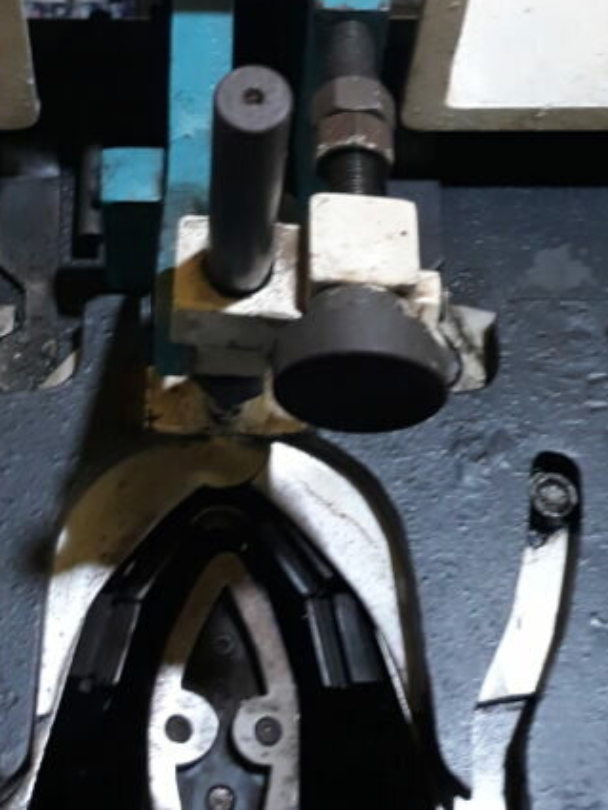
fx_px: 1428
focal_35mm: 61
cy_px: 114
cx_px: 149
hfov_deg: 23.8
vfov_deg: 30.6
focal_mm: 3.71
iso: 160
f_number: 1.7
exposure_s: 1/24
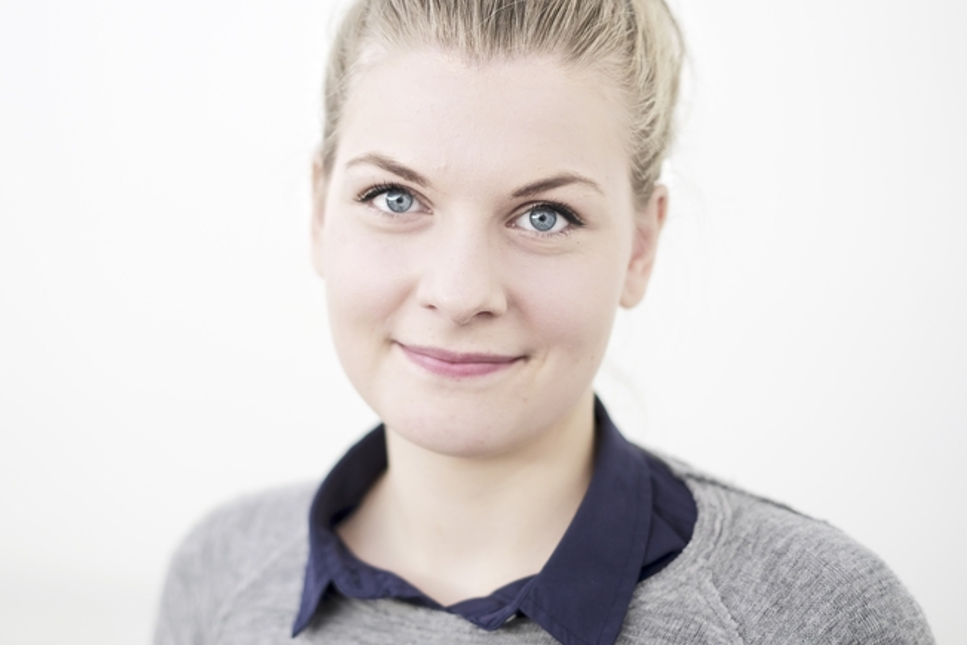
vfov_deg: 20.9
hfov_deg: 30.9
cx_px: 392
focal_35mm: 65
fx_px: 1746
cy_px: 305
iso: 320
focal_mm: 35
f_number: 1.4
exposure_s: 1/500
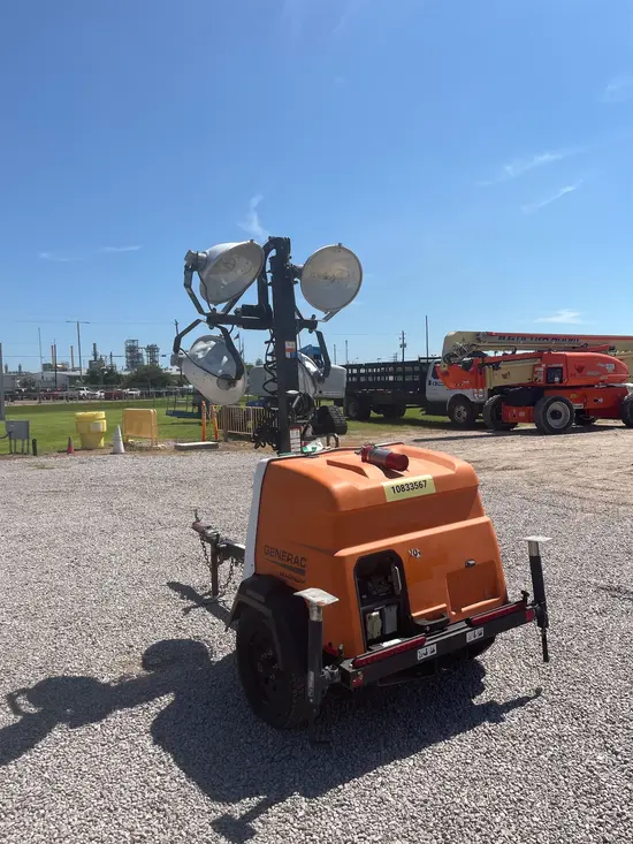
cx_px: 316
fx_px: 634
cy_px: 422
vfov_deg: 67.3
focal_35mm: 26
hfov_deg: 53.1
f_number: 1.6
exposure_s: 1/4310
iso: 50
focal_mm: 5.1
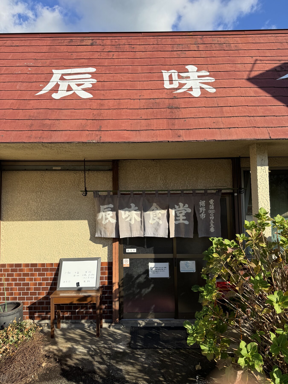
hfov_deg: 56.8
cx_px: 144
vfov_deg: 71.6
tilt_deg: +3.5
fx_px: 266
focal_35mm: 24
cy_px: 192
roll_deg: +0.7
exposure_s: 1/2710
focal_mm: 6.76
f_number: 1.78
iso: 80
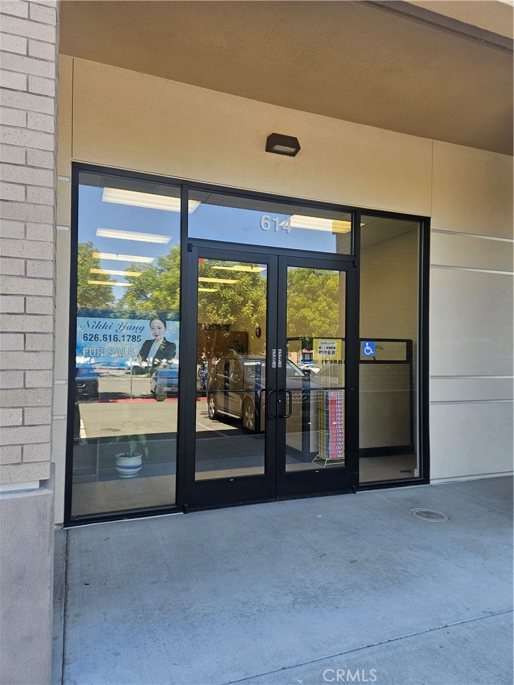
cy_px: 342
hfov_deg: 58.9
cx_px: 257
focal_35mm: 23
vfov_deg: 73.9
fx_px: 455
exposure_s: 1/207
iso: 50
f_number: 1.8
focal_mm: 5.4
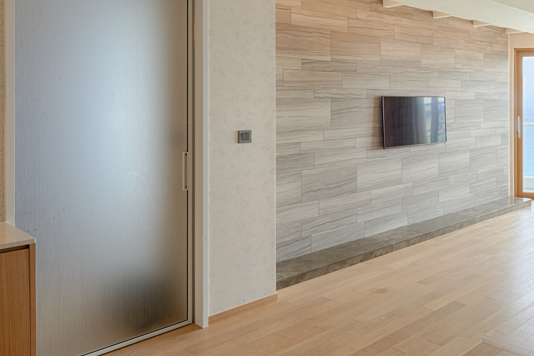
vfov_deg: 41.5
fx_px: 460
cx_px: 523
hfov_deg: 50.0
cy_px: 105
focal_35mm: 31
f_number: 13
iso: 100
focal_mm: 14
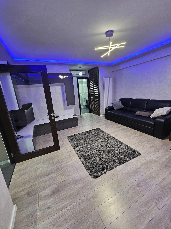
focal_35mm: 13
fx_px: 86
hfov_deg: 89.9
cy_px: 114
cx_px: 86
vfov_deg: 106.2
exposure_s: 1/33.3
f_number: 2.2
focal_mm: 2.2
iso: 320
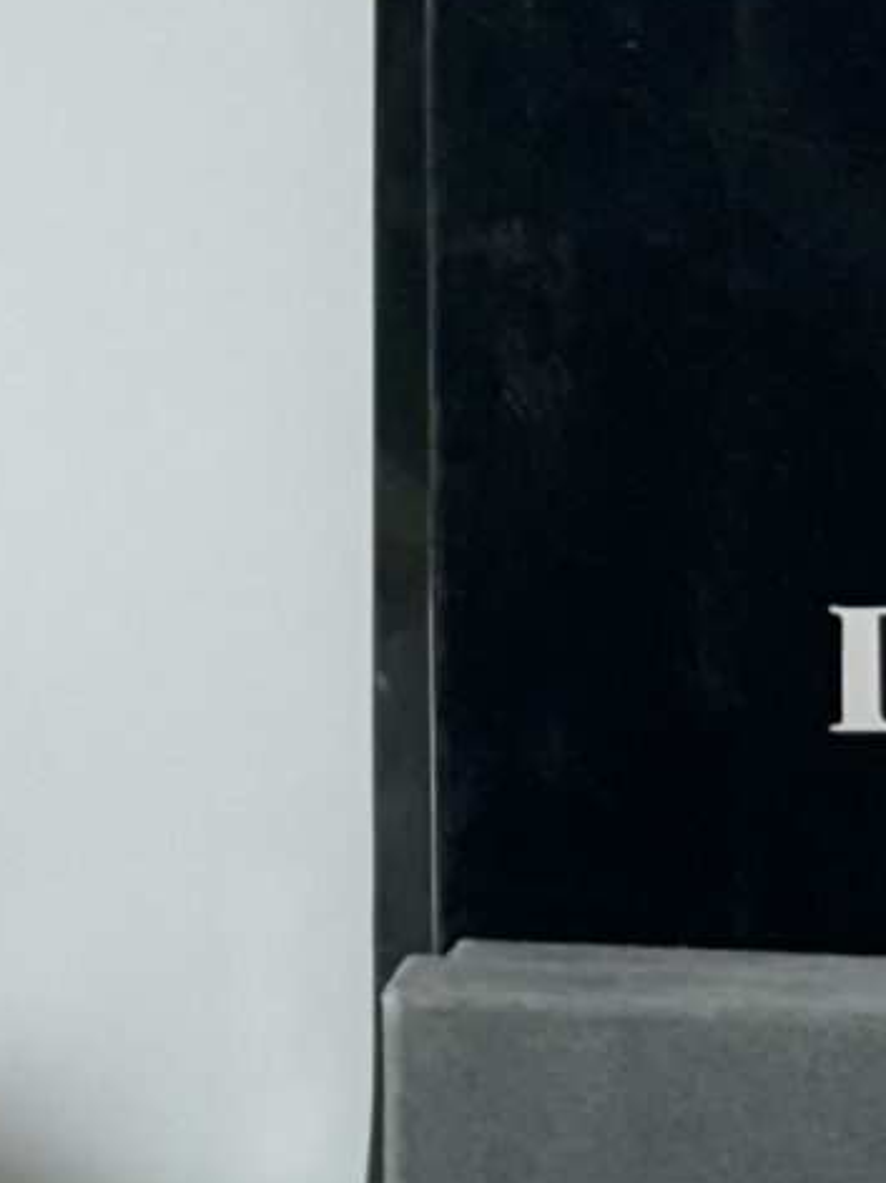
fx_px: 8911
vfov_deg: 7.6
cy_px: 208
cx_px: -437
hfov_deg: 5.6
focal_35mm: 261
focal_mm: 6.86
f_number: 1.78
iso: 80
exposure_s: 1/100
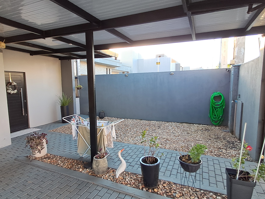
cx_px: 125
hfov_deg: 78.9
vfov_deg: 63.4
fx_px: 161
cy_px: 105
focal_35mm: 21
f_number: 2.2
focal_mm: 1.64
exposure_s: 1/40
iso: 40
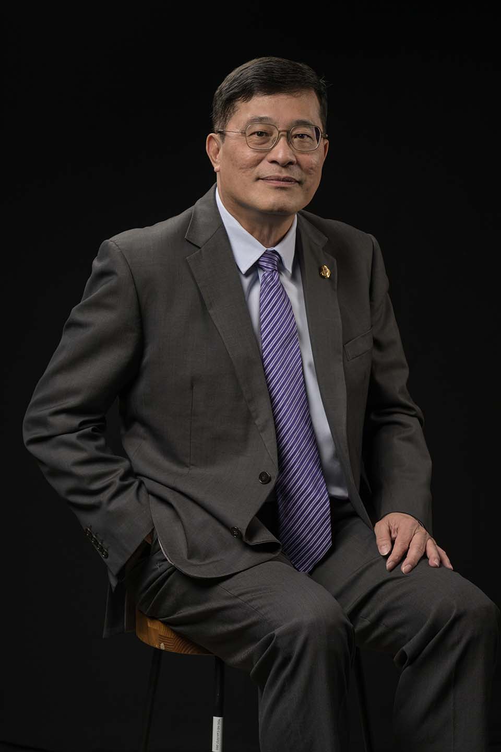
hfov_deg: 16.1
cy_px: 376
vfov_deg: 23.9
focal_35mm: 85
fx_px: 1774
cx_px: 250
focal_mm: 85
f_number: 8
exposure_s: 1/200
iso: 250
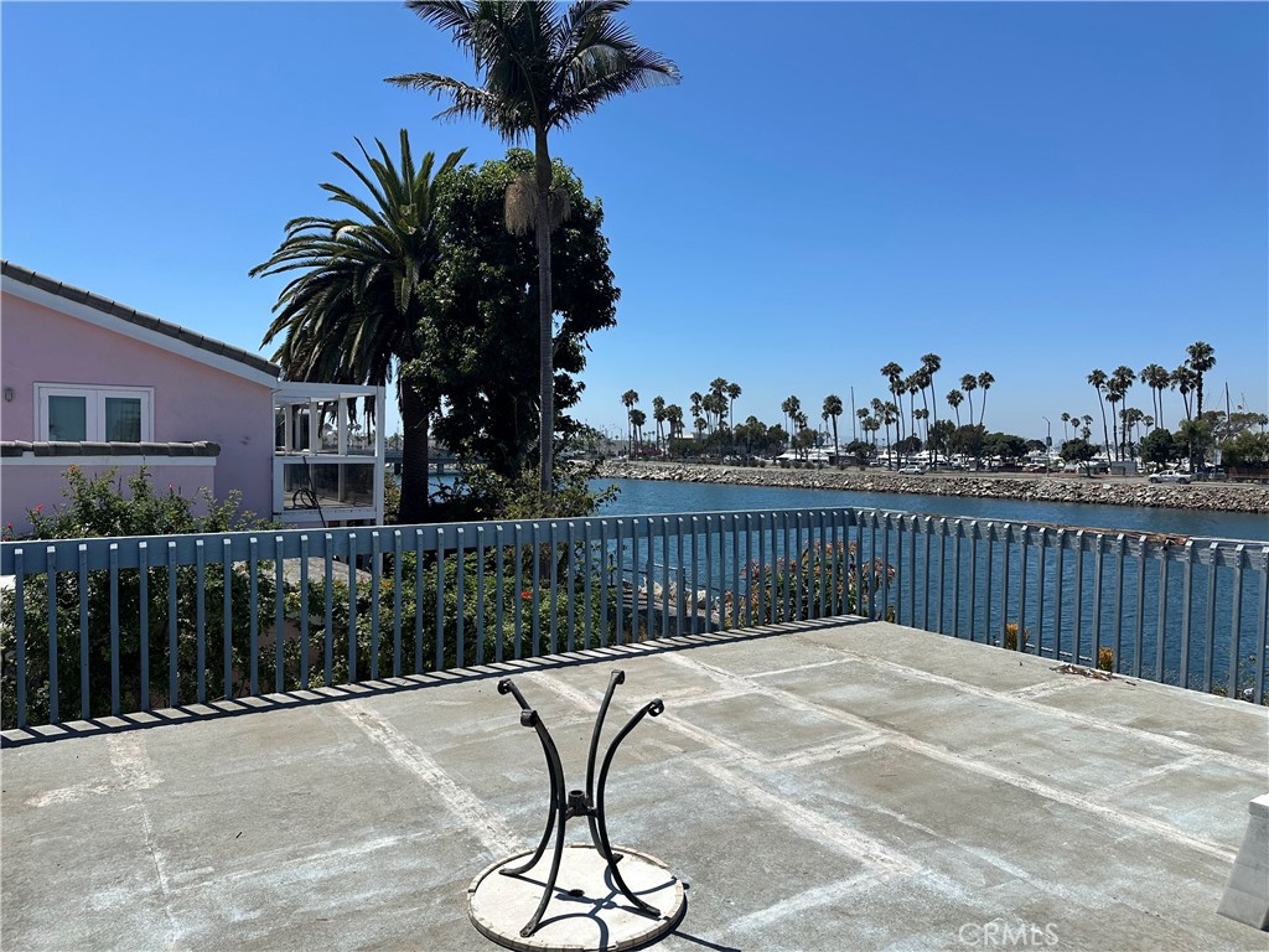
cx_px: 634
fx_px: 880
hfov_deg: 71.6
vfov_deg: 56.8
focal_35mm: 24
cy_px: 476
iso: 80
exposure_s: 1/6623
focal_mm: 6.86
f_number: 1.78
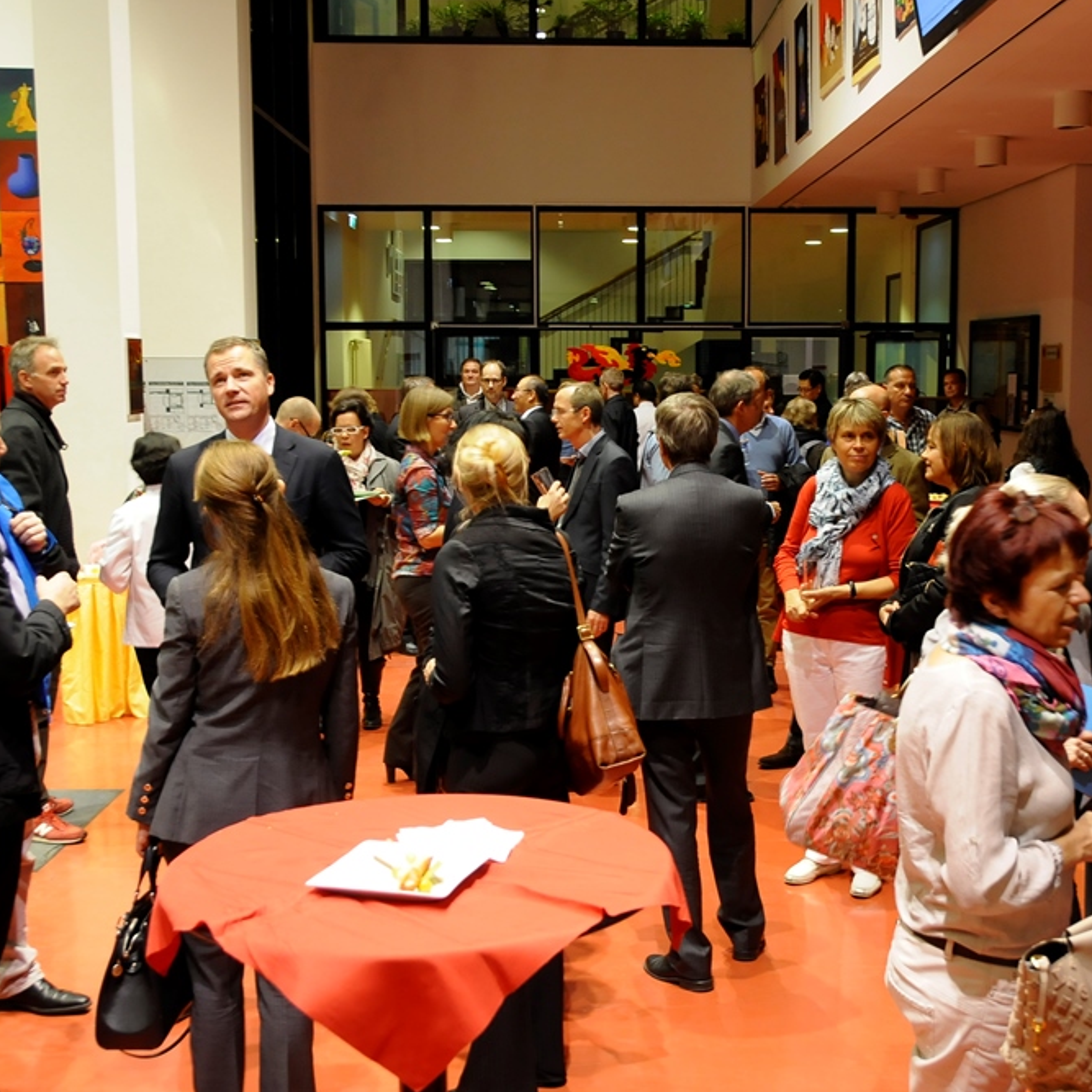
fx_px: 1535
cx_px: 653
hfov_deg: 39.0
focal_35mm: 43
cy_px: 540
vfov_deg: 39.2
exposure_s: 1/20
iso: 800
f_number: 4.5
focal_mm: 22
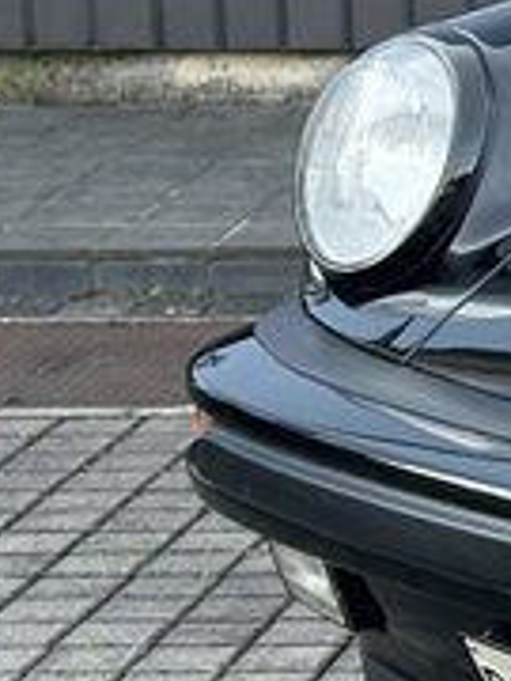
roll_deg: -0.3
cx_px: 1764
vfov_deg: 7.2
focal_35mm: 273
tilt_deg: -8.8
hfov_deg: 5.0
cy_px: 57
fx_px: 5373
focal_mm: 6.86
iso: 64
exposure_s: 1/464
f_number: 1.78
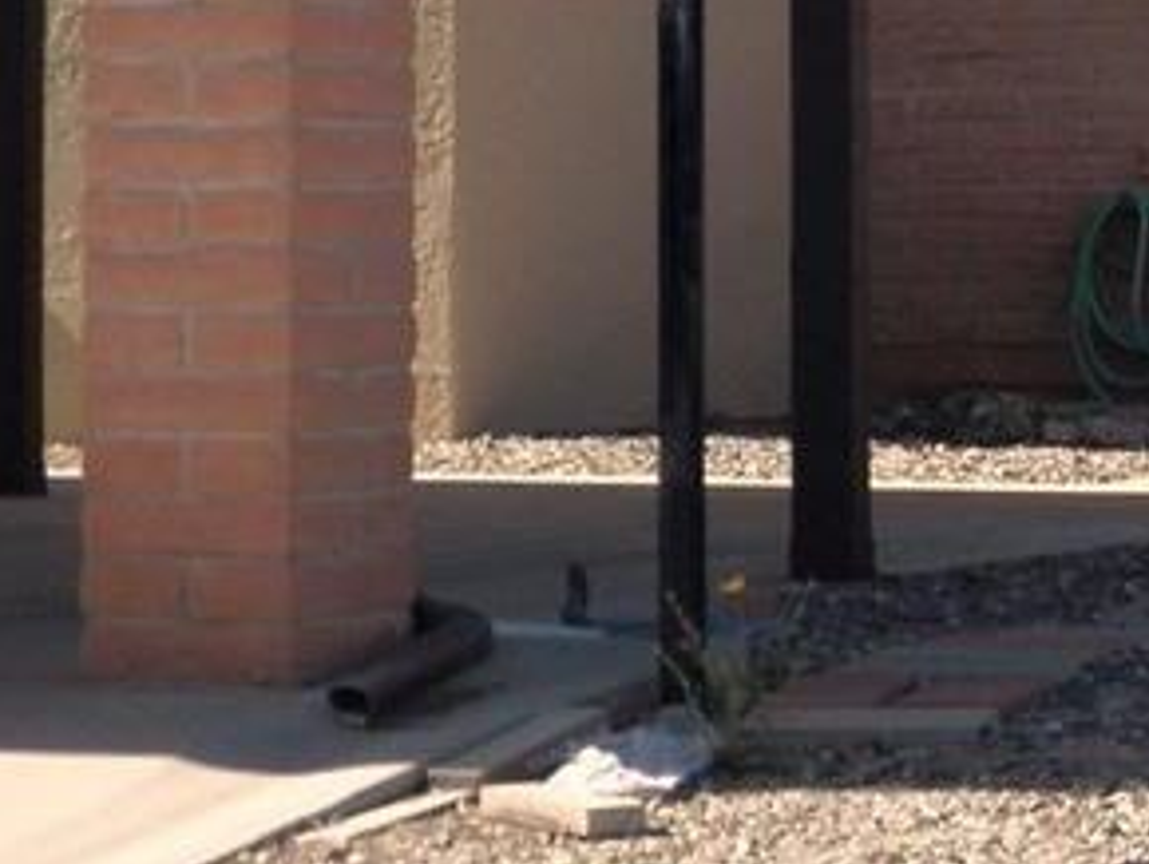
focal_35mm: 193
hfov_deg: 9.8
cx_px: 1902
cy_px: 12
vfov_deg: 7.7
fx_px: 6412
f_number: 4
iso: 125
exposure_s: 1/1000
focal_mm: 10
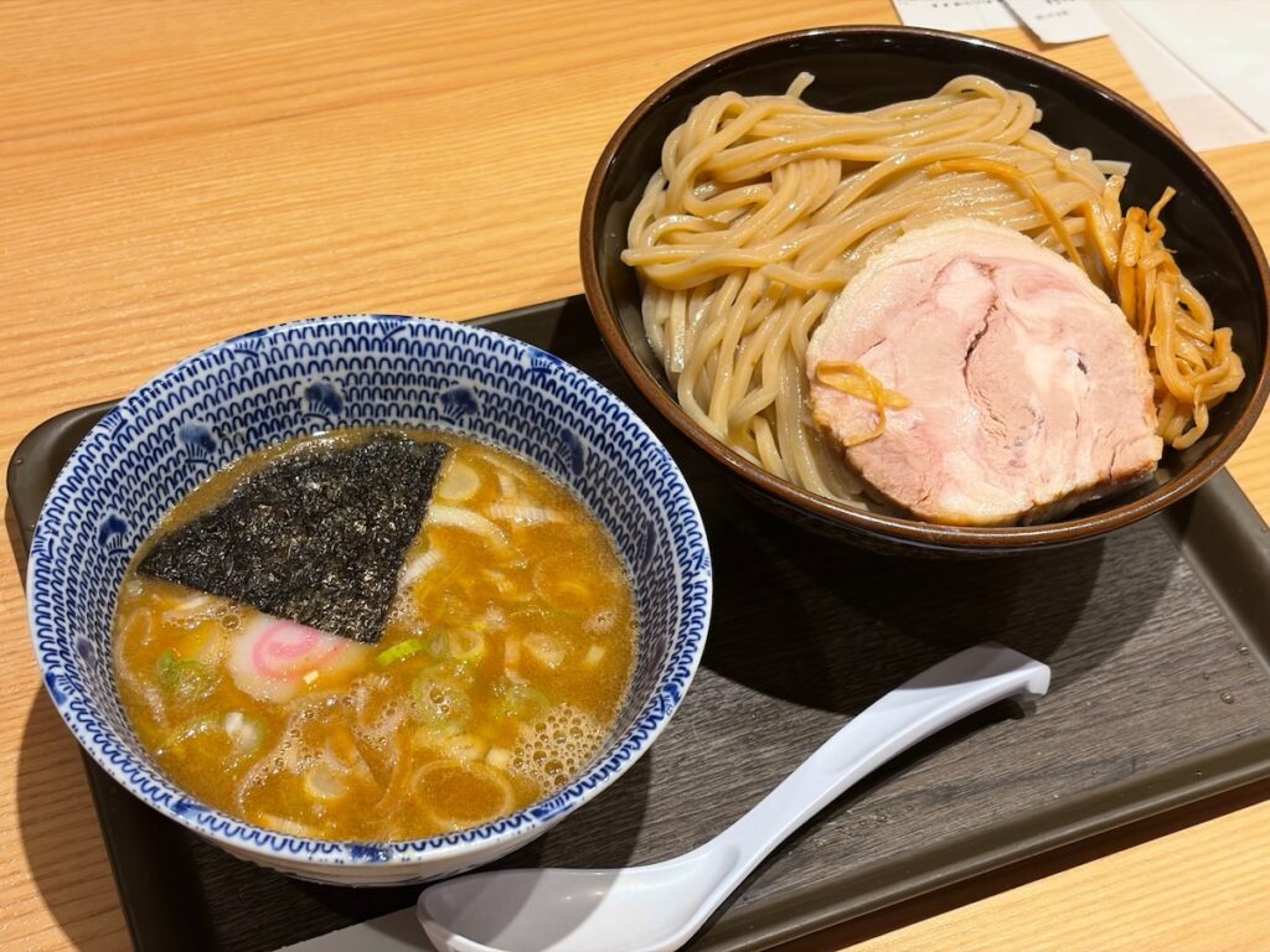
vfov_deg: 28.0
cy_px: 476
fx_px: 1908
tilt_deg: -49.5
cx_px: 635
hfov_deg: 36.8
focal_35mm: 52
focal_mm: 5.96
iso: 100
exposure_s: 1/50
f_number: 1.6
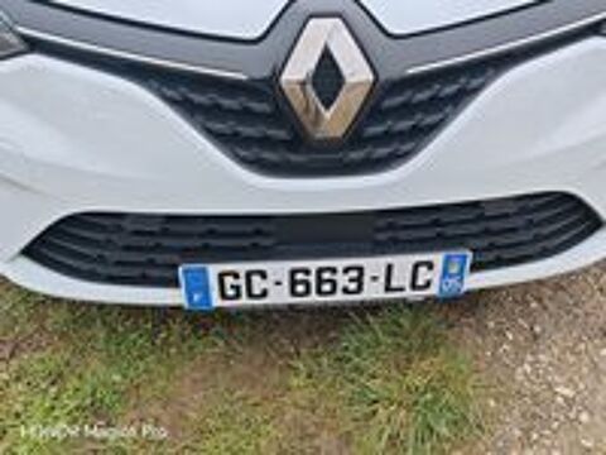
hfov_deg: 50.1
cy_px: 228
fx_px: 648
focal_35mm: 37
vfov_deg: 38.7
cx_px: 303
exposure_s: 1/440
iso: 50
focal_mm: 6.83
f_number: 2
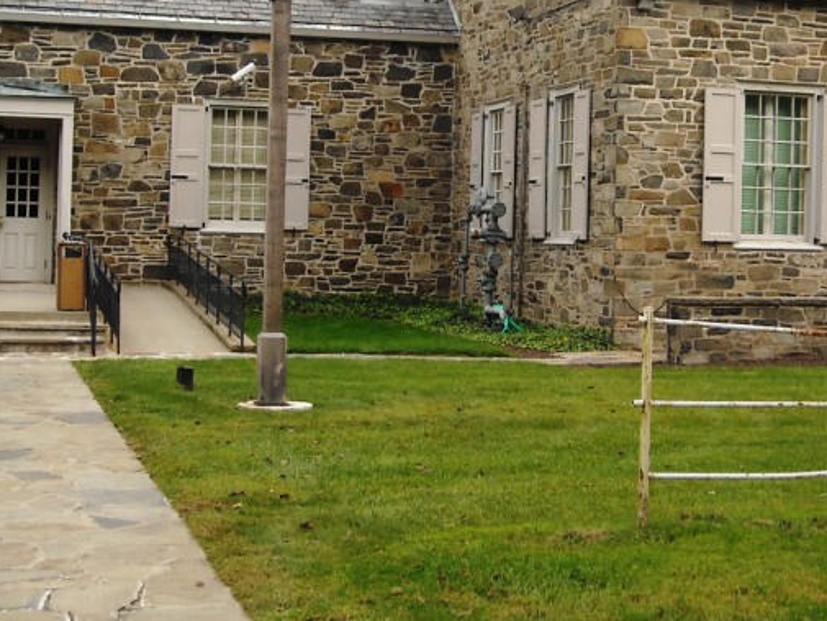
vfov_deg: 20.6
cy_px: 151
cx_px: 542
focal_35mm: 71
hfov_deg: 27.3
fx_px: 1697
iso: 64
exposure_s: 1/260
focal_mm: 5.7
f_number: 2.8
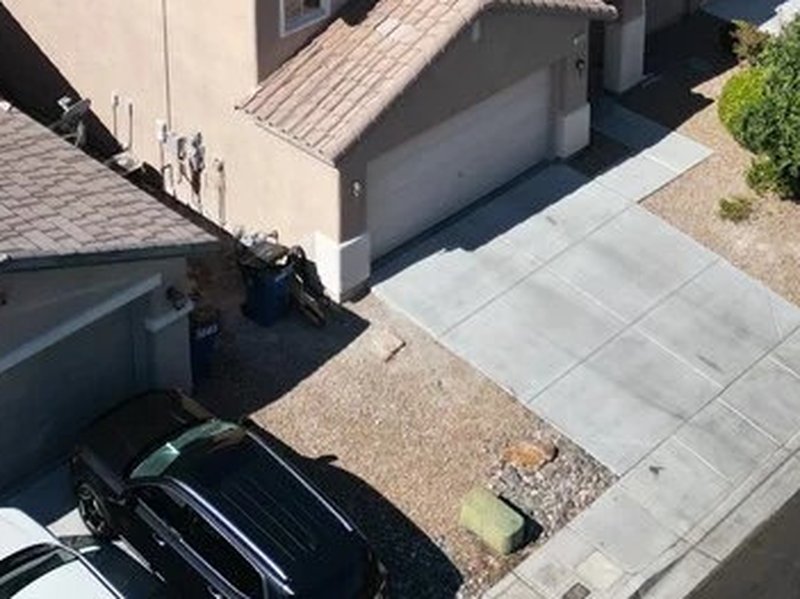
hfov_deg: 27.8
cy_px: -184
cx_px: 403
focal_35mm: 70
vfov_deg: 19.4
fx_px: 1617
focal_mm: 6.72
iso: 140
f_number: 1.7
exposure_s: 1/1250
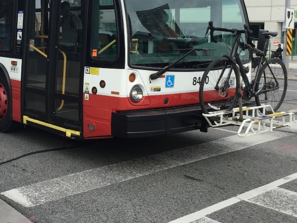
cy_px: 44
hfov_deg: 35.1
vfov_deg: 27.0
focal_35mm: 53
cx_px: 63
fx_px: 455
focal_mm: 3.3
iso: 25
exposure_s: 1/604
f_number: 2.4
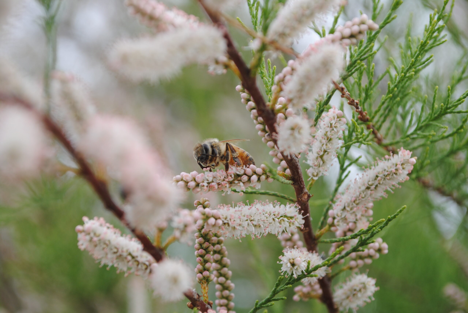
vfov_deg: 18.2
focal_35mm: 75
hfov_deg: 27.0
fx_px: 976
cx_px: 234
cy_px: 156
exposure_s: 1/160
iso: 100
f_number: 8
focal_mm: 50
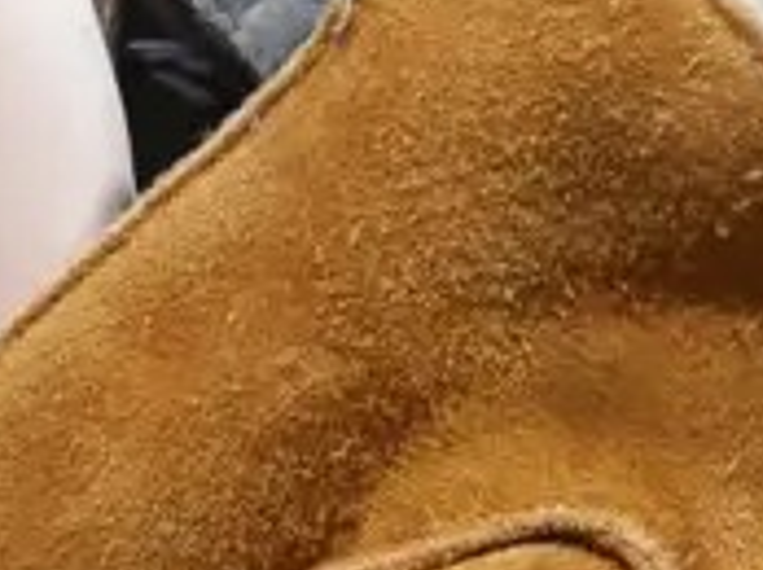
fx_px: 3632
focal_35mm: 165
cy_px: 539
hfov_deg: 11.6
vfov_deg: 8.9
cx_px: 1013
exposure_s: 1/60
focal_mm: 14
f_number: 3.5
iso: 1600
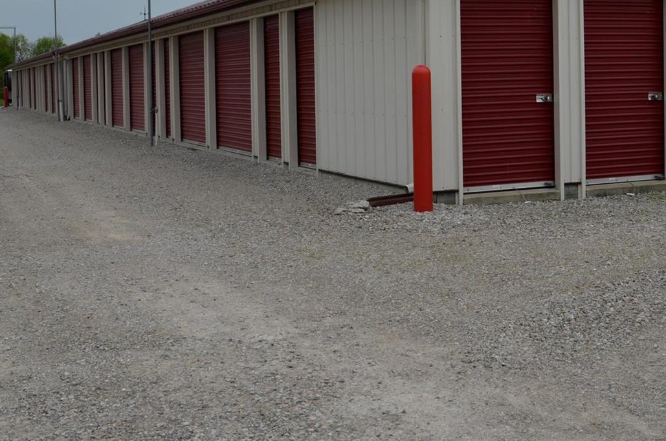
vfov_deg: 23.8
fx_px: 1034
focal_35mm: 56
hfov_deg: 35.3
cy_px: 110
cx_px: 458
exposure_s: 1/250
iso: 400
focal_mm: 24
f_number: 8
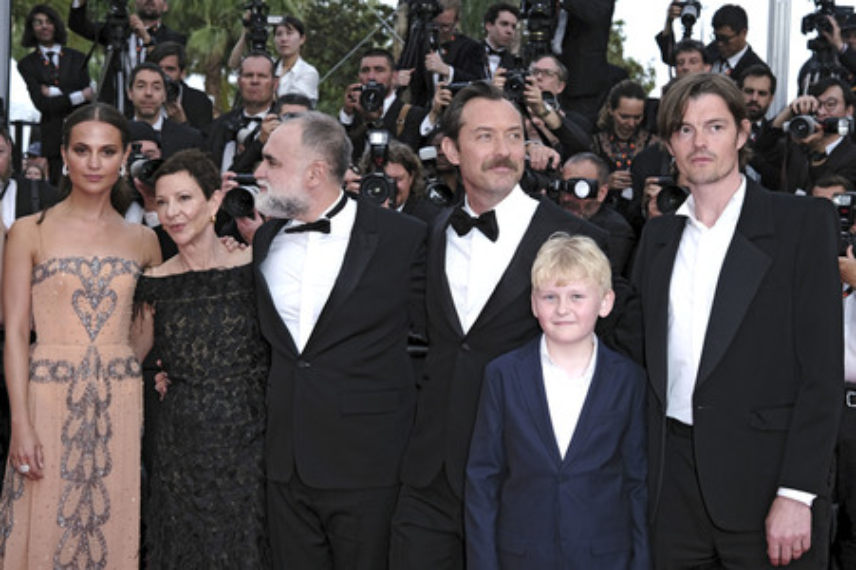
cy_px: 285
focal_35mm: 56
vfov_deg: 24.2
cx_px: 428
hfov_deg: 35.7
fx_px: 1331
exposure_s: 1/250
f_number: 5
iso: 250
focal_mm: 37.6
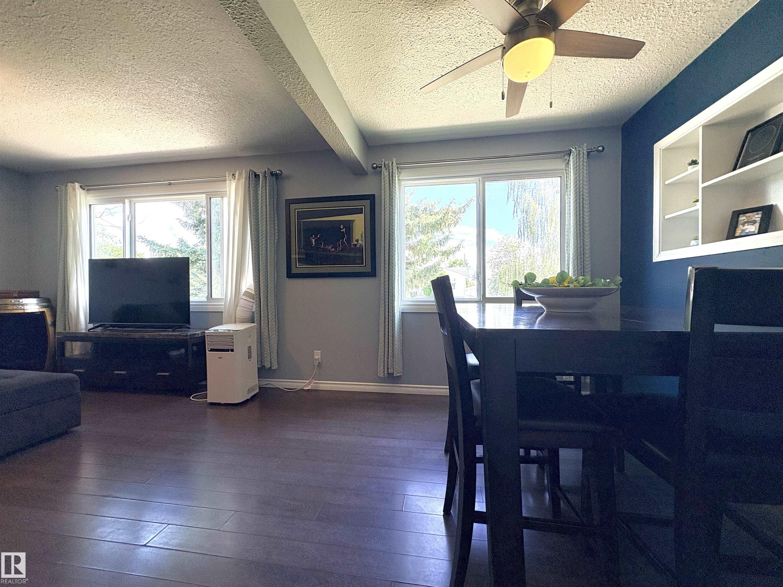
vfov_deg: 85.7
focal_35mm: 14
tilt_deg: +0.2
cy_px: 294
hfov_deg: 102.1
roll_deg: +1.2
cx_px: 392
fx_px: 317
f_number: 2.2
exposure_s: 1/130
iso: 100
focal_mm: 2.22
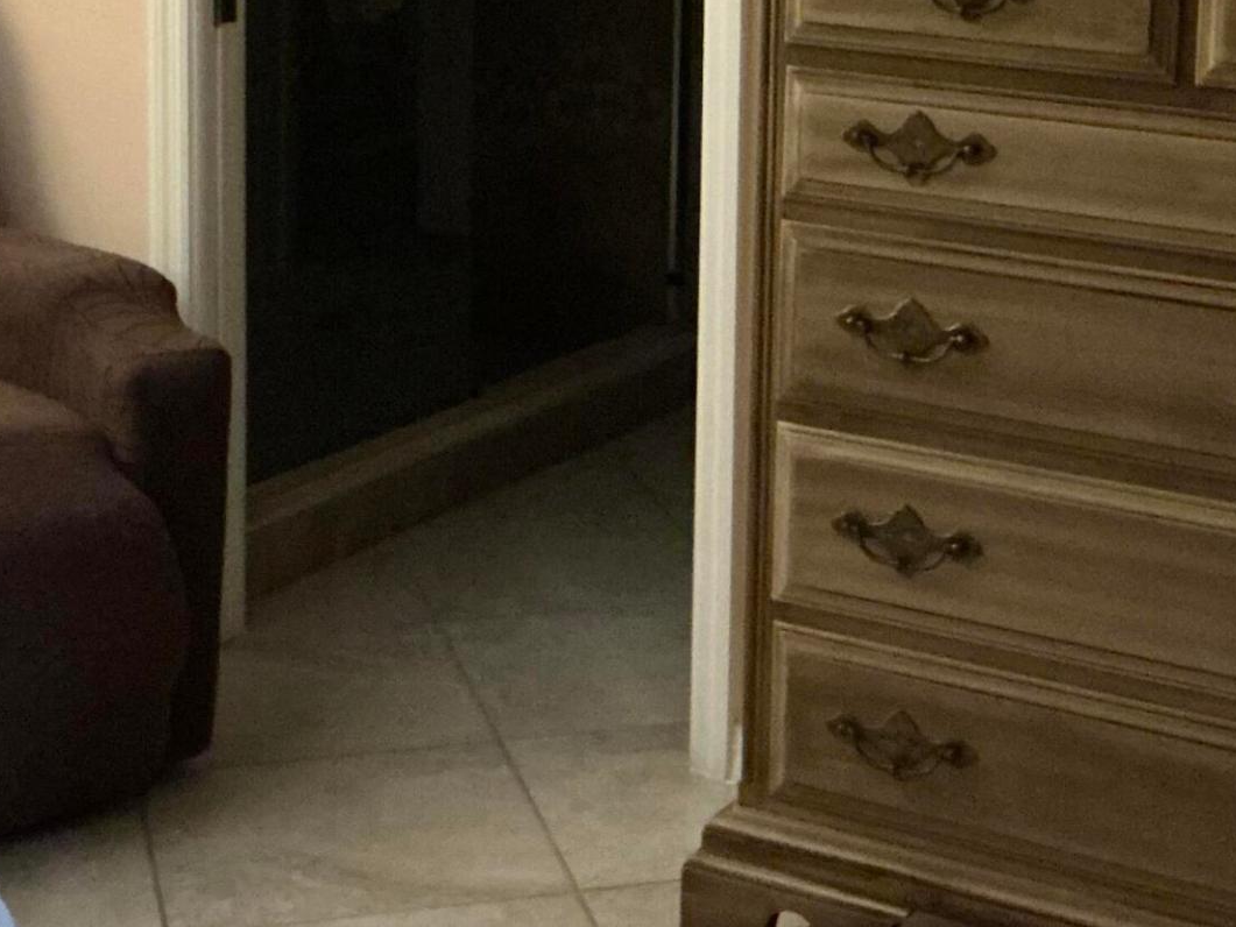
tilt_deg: -9.4
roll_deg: -0.8
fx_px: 2714
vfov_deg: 19.1
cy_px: 98
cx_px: 729
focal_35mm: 76
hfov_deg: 25.6
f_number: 1.8
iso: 640
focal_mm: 3
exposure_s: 1/24
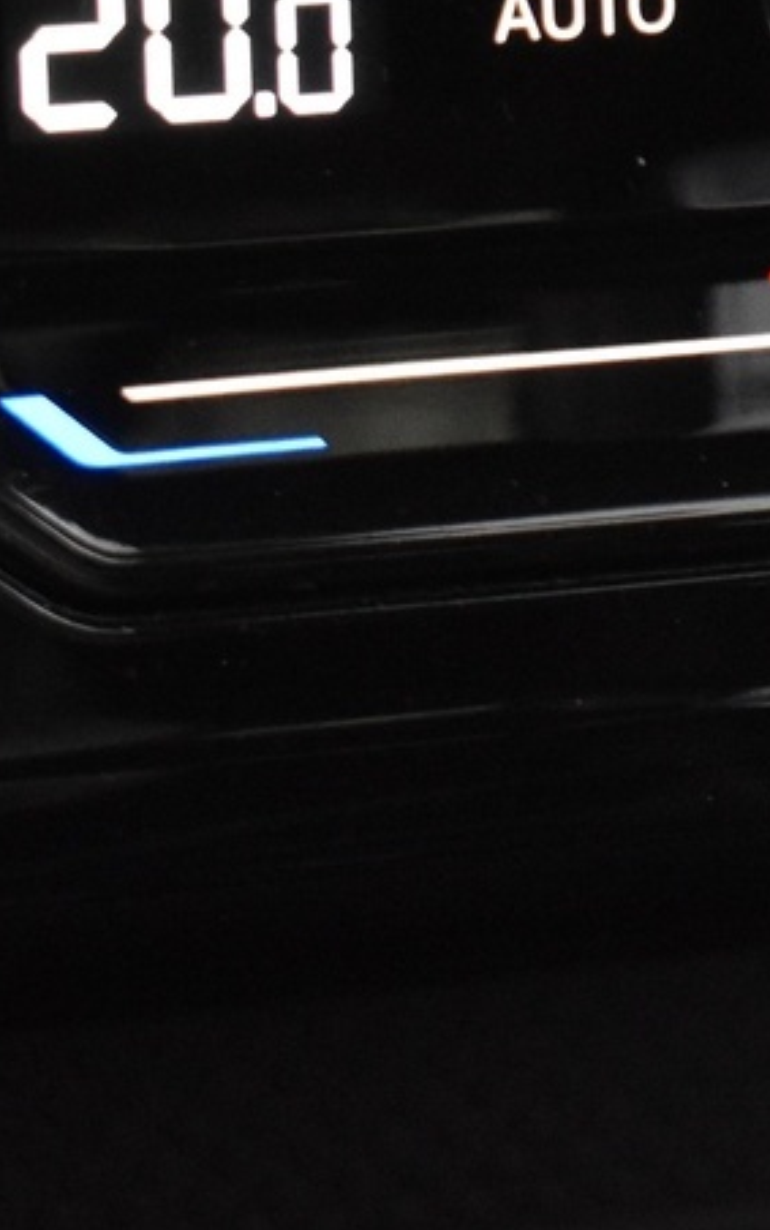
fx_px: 8450
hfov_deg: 5.1
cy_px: -103
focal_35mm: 252
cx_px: 1412
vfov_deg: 8.3
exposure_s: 1/13
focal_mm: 46
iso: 3200
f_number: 5.3
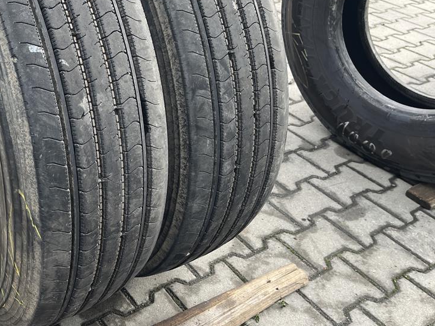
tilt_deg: -23.2
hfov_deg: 42.5
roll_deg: -3.2
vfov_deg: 32.9
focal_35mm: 43
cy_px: 79
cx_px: 107
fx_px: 540
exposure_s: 1/437
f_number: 1.6
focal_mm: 5.1
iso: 50
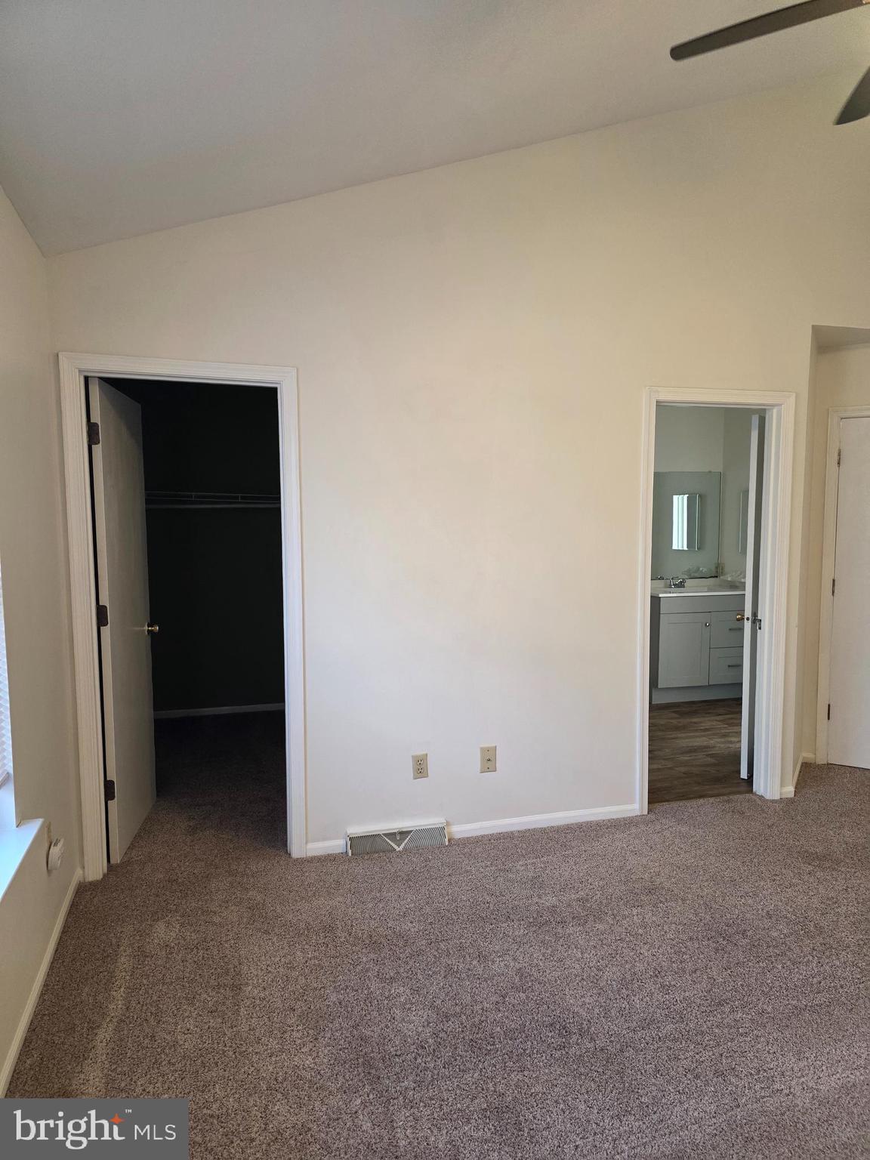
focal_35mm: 23
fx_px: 771
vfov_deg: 73.9
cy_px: 580
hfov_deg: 58.9
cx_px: 435
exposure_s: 1/120
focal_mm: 6.3
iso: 200
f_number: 1.7
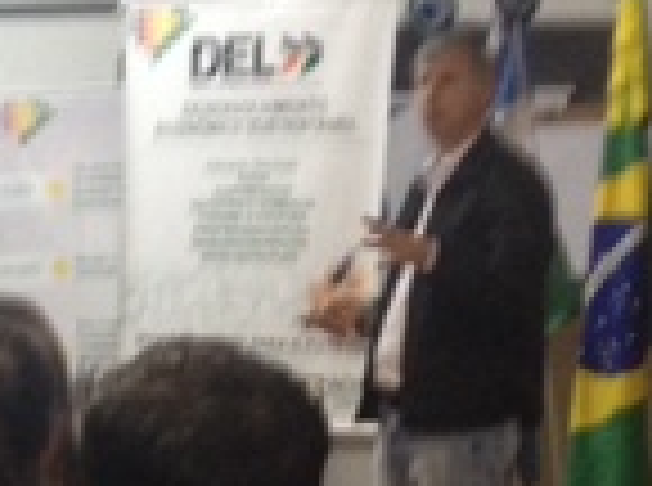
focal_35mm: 155
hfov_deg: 12.4
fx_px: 2912
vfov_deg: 9.3
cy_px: 738
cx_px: -180
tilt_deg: -14.9
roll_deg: +0.0
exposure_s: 1/20
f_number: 2.4
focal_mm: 4.28
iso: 200
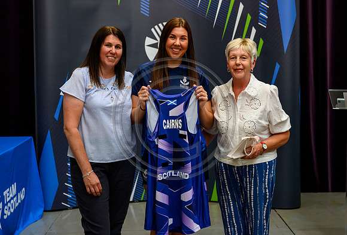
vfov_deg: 24.9
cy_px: 99
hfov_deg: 36.1
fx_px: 532
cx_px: 190
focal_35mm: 55
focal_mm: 47
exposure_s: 1/320
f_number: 3.5
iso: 4000
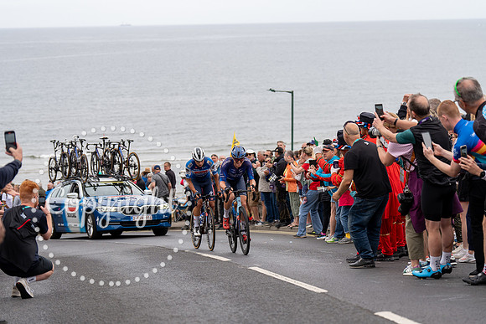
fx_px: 1202
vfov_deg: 15.4
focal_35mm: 89
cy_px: 162
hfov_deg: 22.9
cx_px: 243
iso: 320
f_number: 3.5
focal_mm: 89
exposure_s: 1/1000
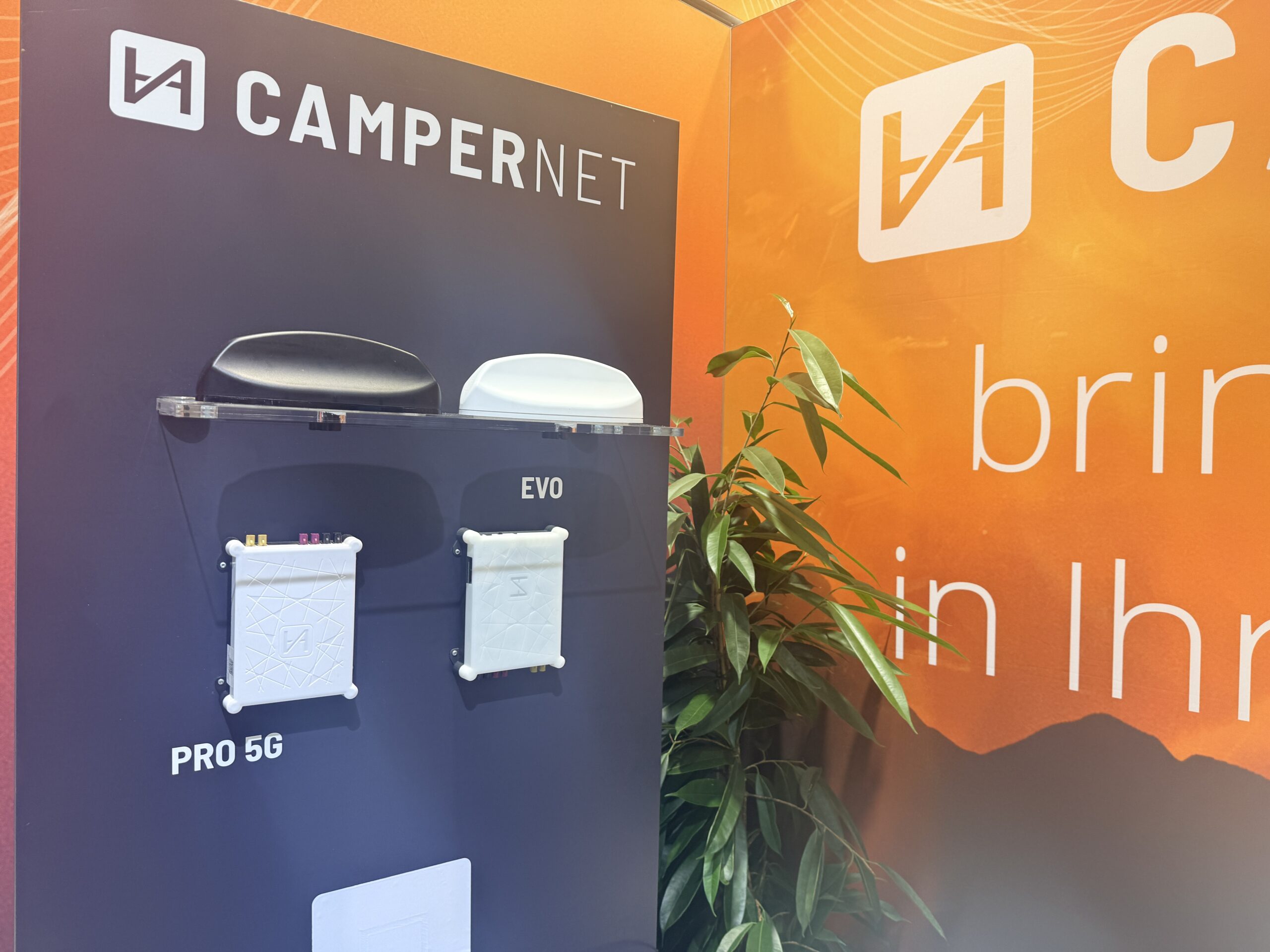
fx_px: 881
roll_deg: -2.5
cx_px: 635
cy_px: 476
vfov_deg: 56.8
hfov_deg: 71.6
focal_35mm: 24
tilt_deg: -1.2
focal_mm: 6.76
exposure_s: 1/100
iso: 80
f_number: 1.78
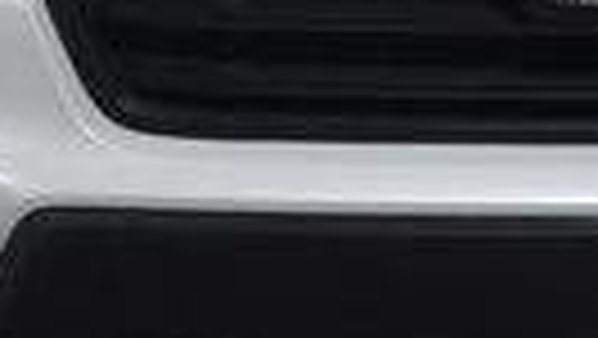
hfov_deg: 10.6
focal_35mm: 201
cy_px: -153
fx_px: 3189
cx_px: 594
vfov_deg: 6.0
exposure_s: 1/160
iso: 100
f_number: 14
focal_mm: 27
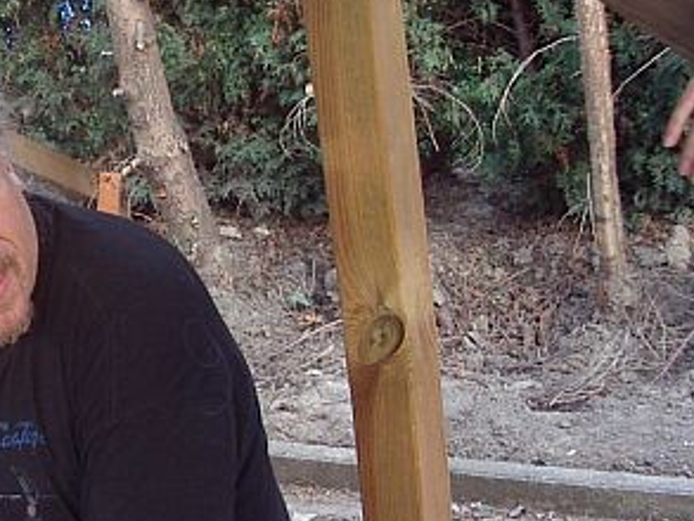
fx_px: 1665
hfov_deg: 22.7
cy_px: 287
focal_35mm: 83
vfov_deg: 17.8
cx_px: 14
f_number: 2.6
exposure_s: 1/30
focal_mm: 5.8
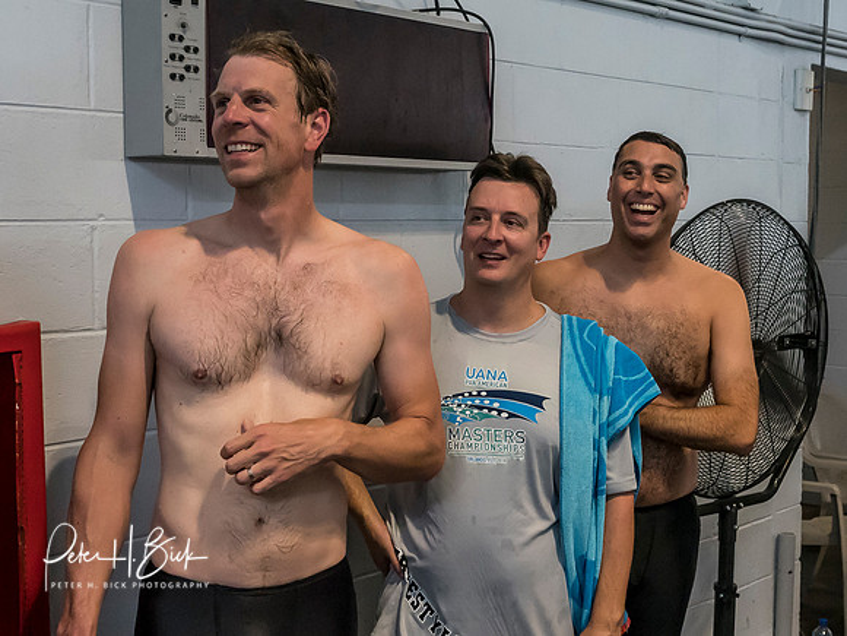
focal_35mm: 51
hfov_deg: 37.2
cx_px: 488
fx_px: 1254
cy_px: 320
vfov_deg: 28.4
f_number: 5
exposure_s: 1/250
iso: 3200
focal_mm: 18
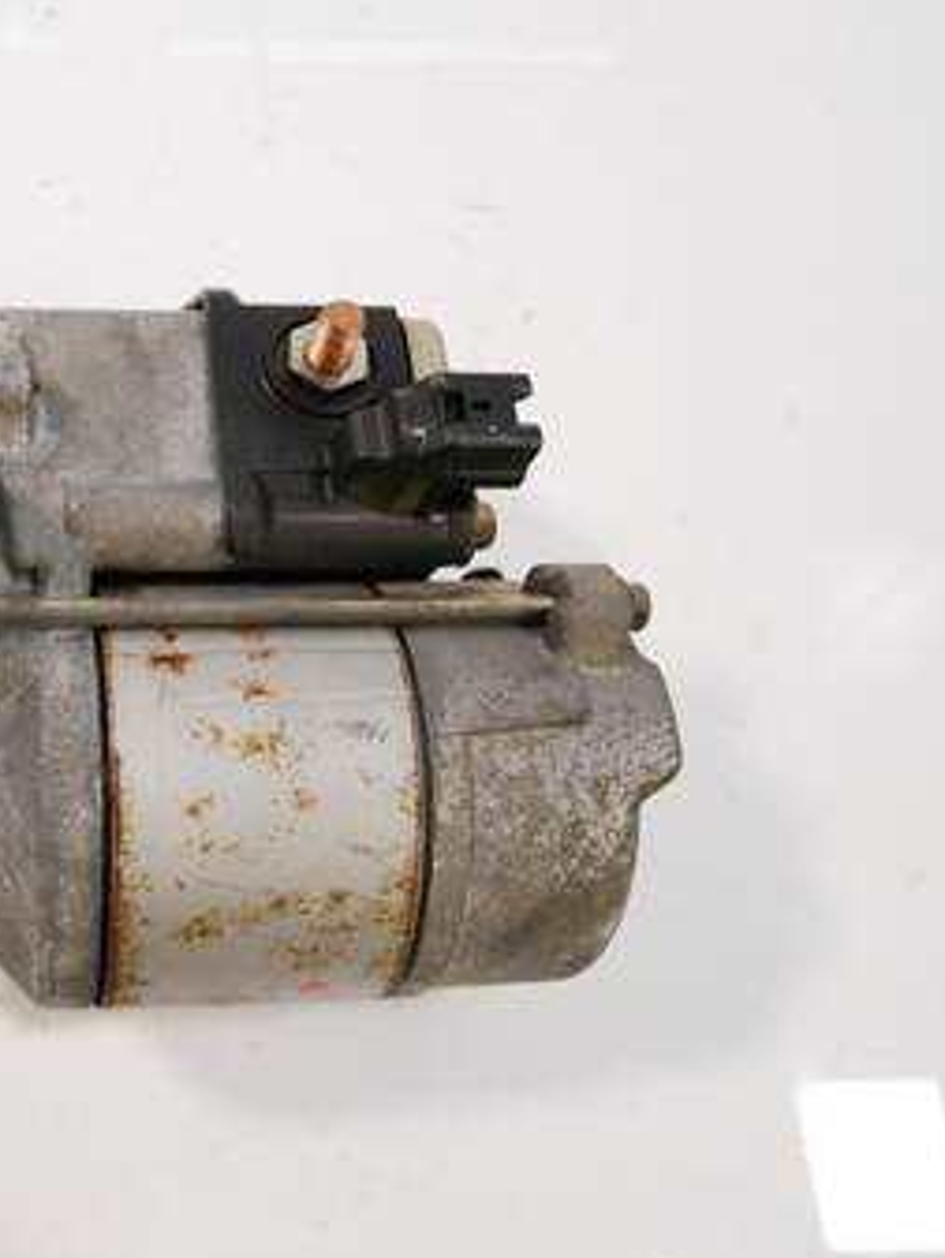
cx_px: 60
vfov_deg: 50.1
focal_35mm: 37
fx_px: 1346
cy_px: 608
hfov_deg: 35.9
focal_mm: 13
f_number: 3.5
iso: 1000
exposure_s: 1/125
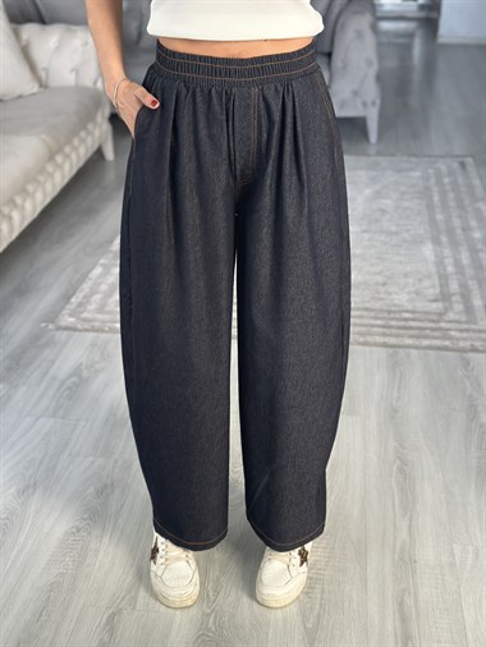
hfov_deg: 30.3
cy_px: 324
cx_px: 243
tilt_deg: -42.0
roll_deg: +1.9
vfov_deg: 39.6
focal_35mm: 48
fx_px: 898
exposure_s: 1/60
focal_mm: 6.86
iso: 200
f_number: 1.78
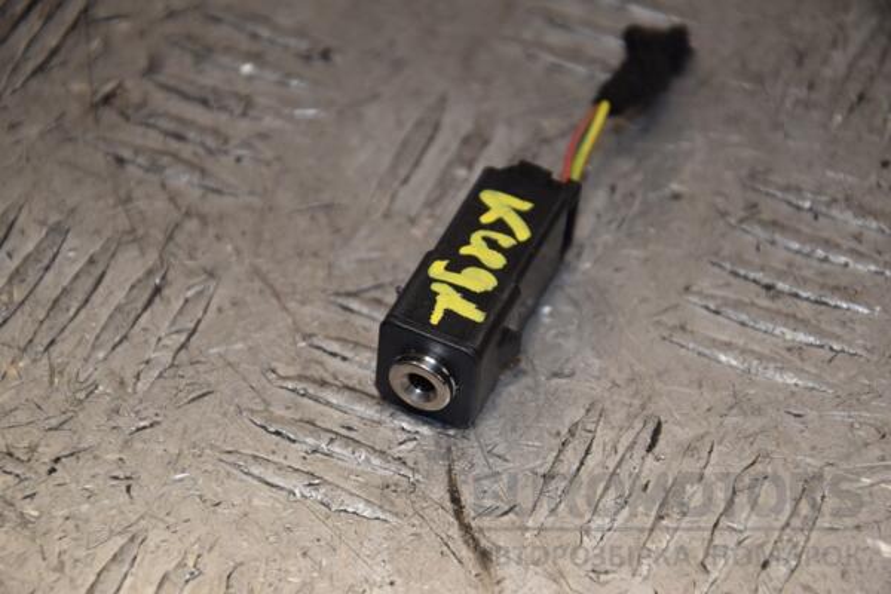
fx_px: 3898
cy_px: 297
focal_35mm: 158
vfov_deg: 8.7
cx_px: 446
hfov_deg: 13.0
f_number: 7.1
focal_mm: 105
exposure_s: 1/200
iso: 800
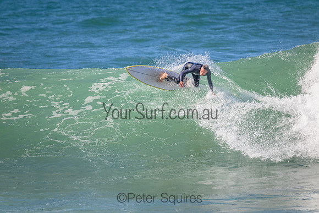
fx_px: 7090
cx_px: 160
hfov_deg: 2.6
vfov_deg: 1.7
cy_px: 106
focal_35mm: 800
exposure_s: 1/2000
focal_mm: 800
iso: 1600
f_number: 11
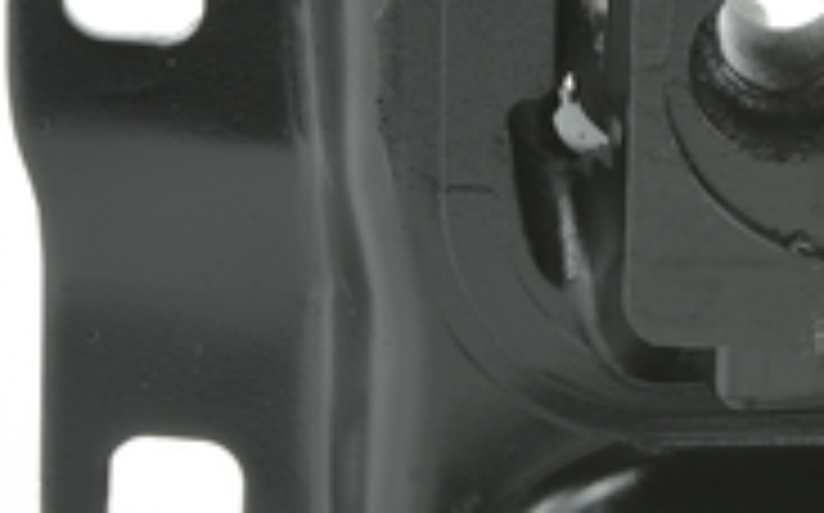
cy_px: 180
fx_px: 5407
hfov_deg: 8.6
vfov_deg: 5.4
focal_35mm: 241
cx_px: 1054
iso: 64
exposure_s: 1/2
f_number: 29
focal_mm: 60
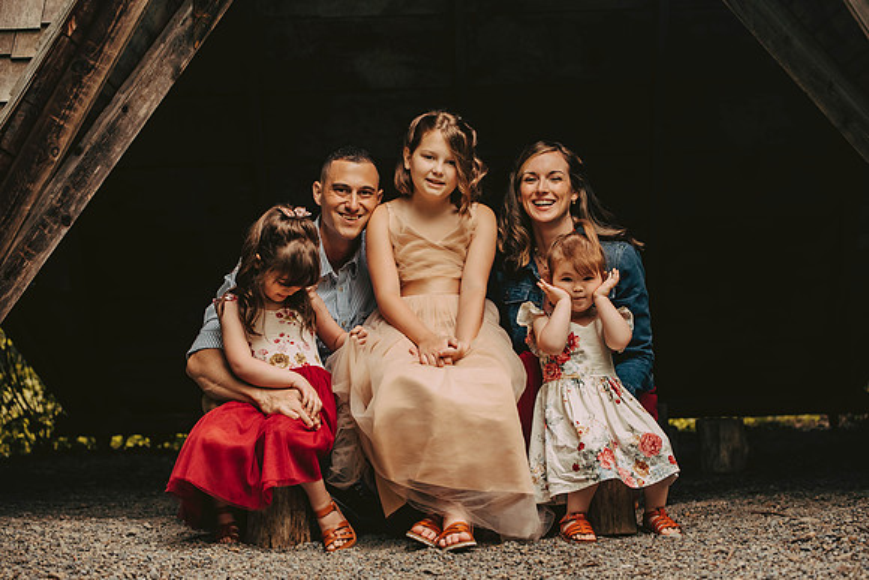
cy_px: 290
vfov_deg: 19.5
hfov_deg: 28.8
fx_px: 1690
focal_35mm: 70
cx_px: 434
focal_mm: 70
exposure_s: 1/800
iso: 640
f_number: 2.8
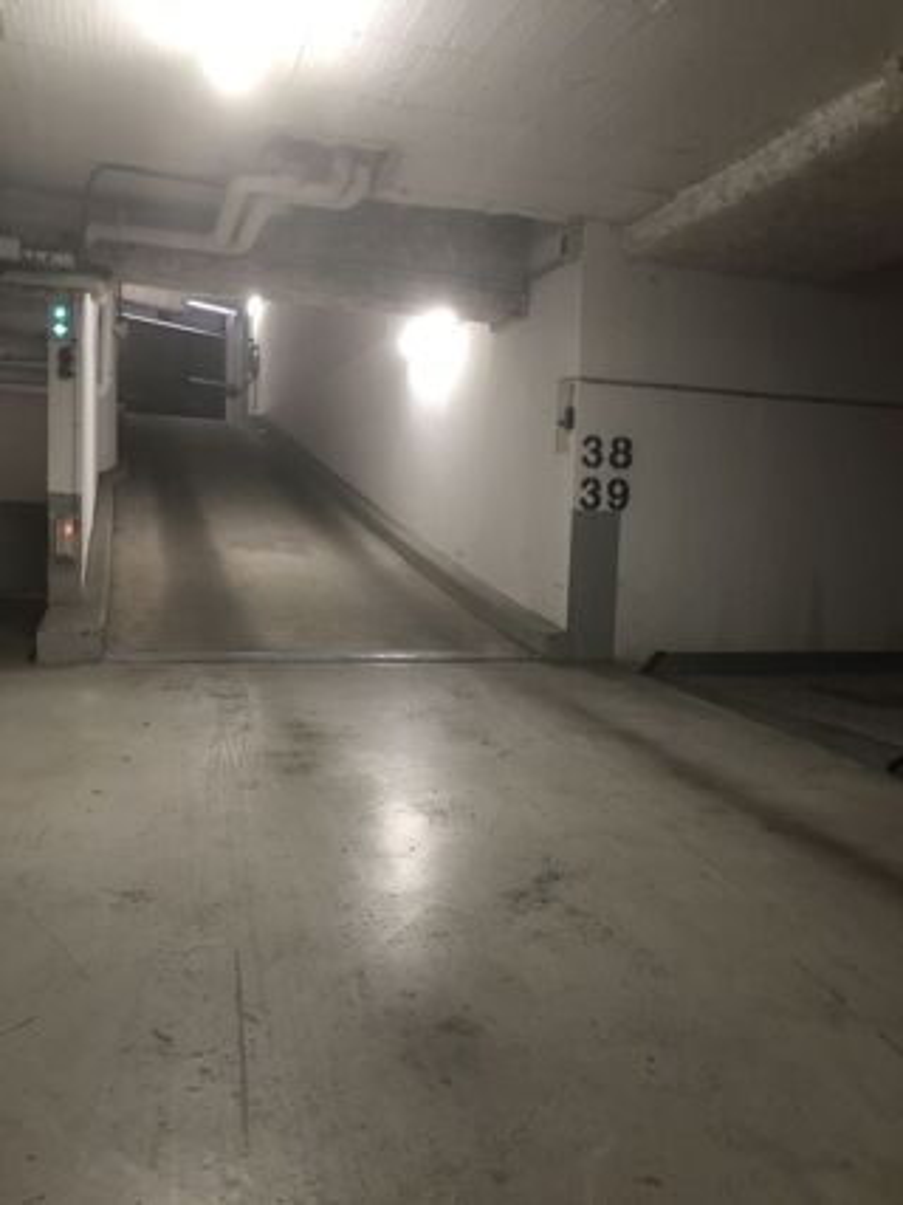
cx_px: 452
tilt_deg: -2.9
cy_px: 602
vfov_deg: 61.7
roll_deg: -1.9
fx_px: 1009
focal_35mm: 29
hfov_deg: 48.2
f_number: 2.2
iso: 100
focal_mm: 4.15
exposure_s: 1/8
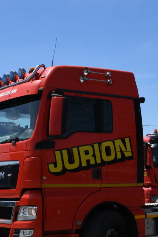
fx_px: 501
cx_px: 138
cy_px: 132
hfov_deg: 17.7
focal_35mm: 76
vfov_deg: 26.6
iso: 200
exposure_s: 1/400
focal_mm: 24
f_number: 10
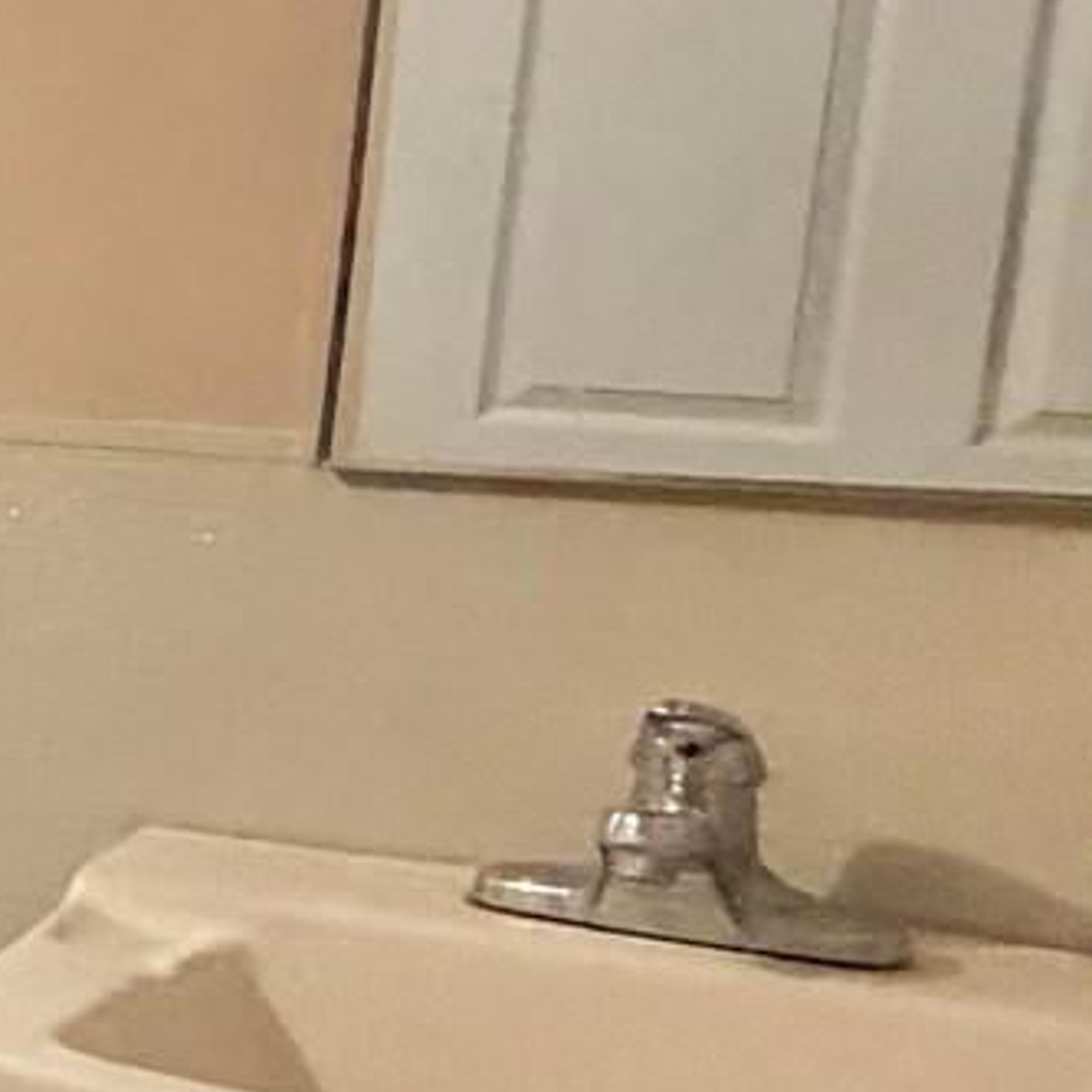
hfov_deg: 12.5
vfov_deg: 22.8
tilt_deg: -9.7
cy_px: 603
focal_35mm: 76
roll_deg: +0.8
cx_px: -1961
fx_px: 2712
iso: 400
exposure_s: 1/60
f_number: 2.2
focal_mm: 2.22
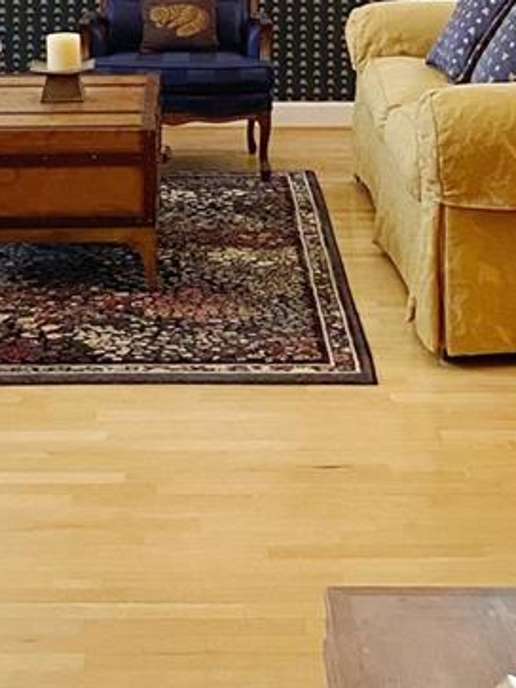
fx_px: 1710
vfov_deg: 21.5
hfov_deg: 17.1
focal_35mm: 86
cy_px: -81
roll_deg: -0.3
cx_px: 209
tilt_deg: -2.1
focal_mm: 4.25
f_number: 1.8
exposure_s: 1/60
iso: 320
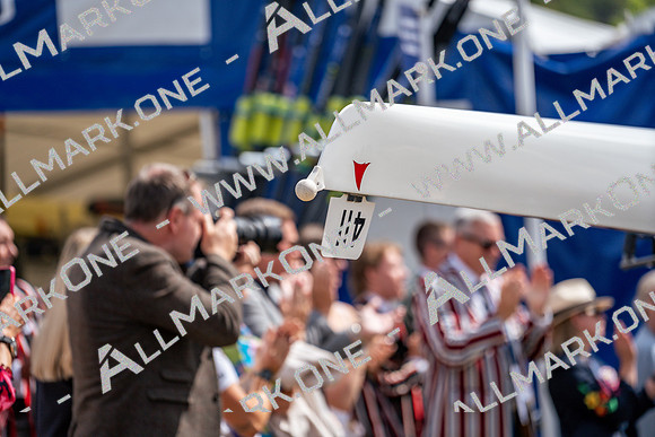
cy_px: 218
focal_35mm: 200
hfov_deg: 10.3
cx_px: 328
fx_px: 3640
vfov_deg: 6.9
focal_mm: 200
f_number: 4
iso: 160
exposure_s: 1/2500
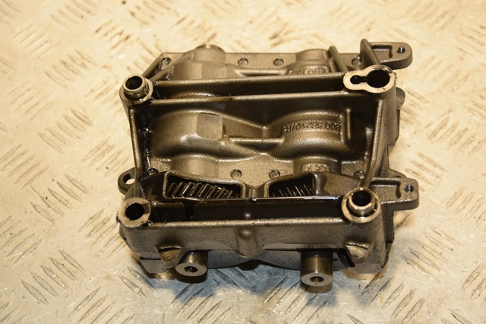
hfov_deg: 28.1
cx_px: 243
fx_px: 971
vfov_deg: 18.9
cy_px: 162
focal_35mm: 72
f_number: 4.8
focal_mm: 48
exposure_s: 1/160
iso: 800
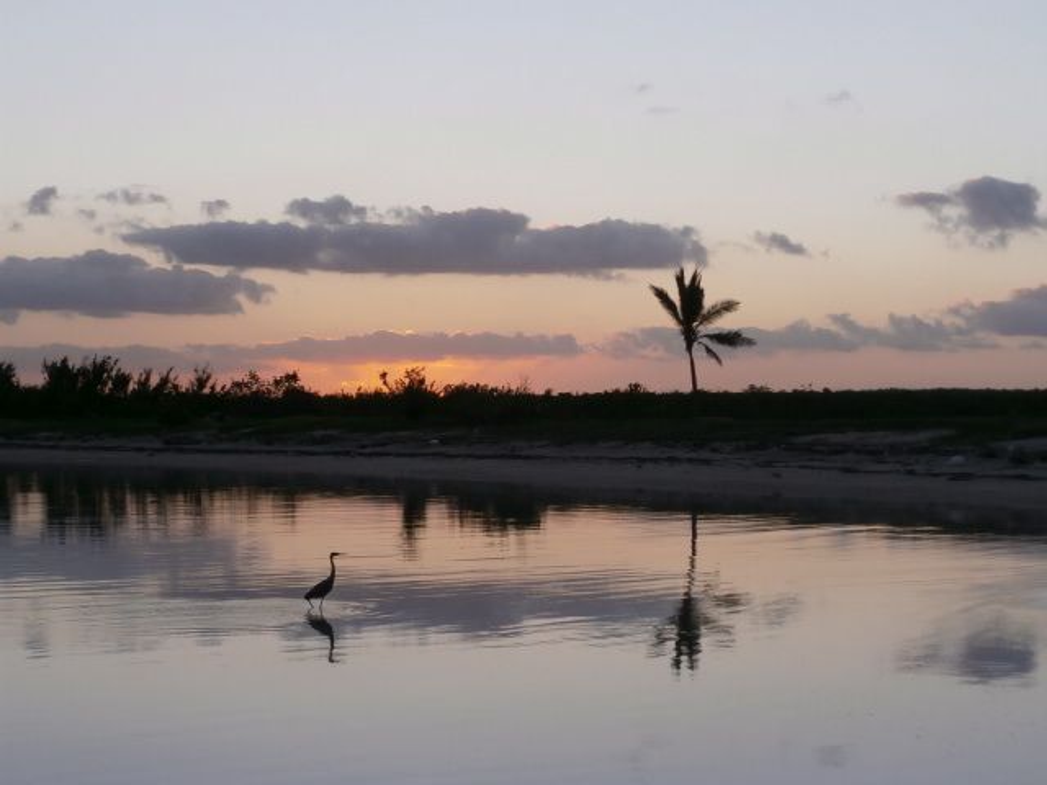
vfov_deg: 20.2
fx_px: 2208
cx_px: 524
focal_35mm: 73
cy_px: 392
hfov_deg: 26.7
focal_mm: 13
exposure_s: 1/160
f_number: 4.4
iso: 80
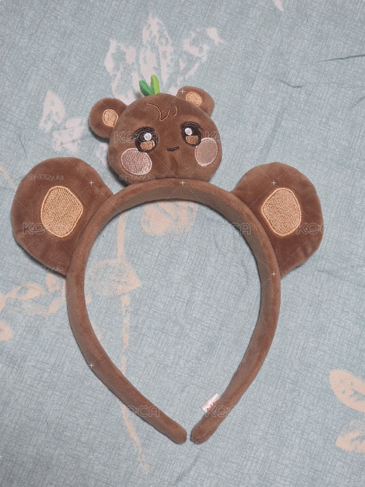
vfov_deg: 28.2
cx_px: 182
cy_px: 244
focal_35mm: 69
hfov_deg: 21.3
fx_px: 970
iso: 320
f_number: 2.4
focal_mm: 7.9
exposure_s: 1/120
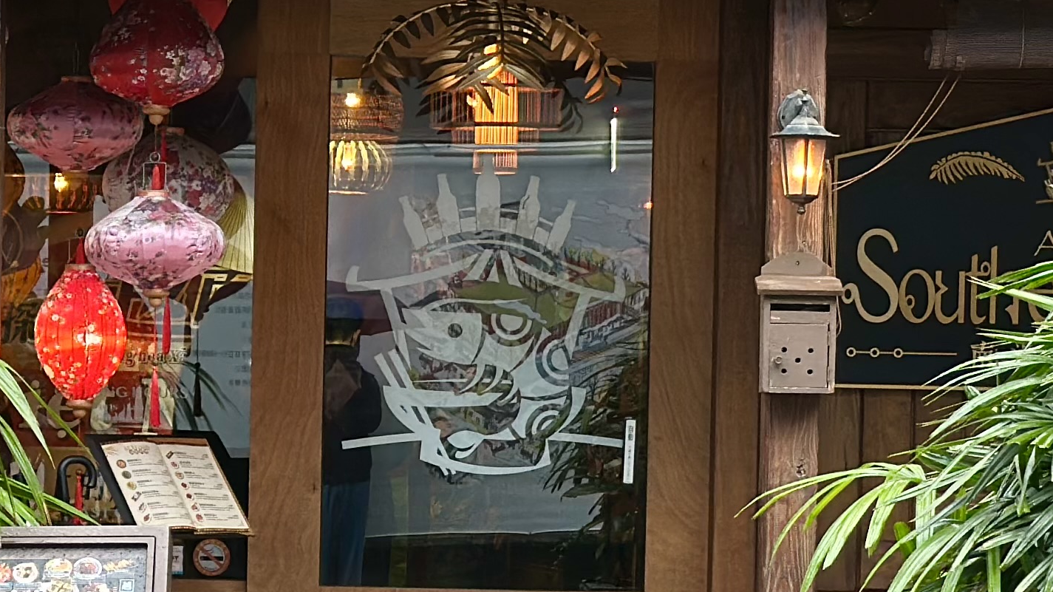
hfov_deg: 14.5
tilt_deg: -2.2
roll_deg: -1.1
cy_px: 488
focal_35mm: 148
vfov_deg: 8.2
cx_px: 368
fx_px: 4132
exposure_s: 1/61
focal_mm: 6.86
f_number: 1.78
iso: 125
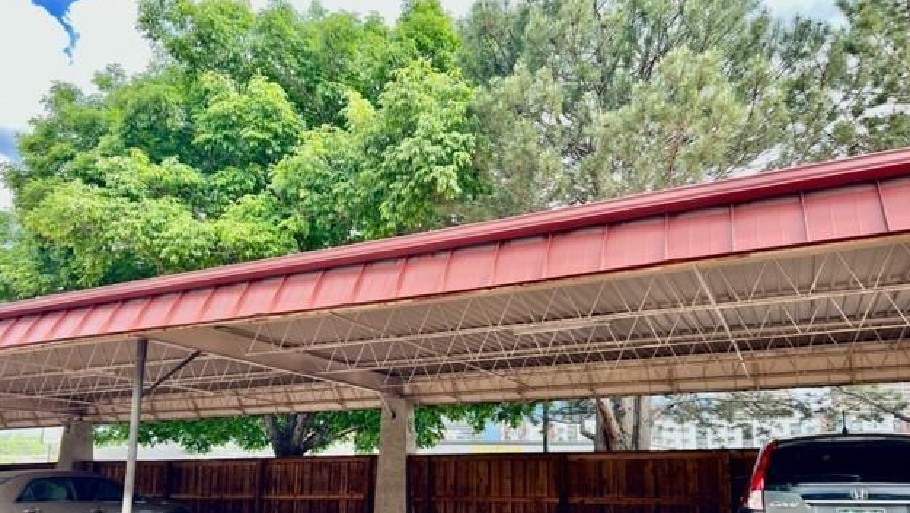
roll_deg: -0.6
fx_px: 700
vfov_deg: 39.7
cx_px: 454
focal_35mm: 29
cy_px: 345
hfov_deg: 66.1
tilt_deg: +9.3
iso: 50
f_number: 1.5
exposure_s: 1/544
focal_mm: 5.7
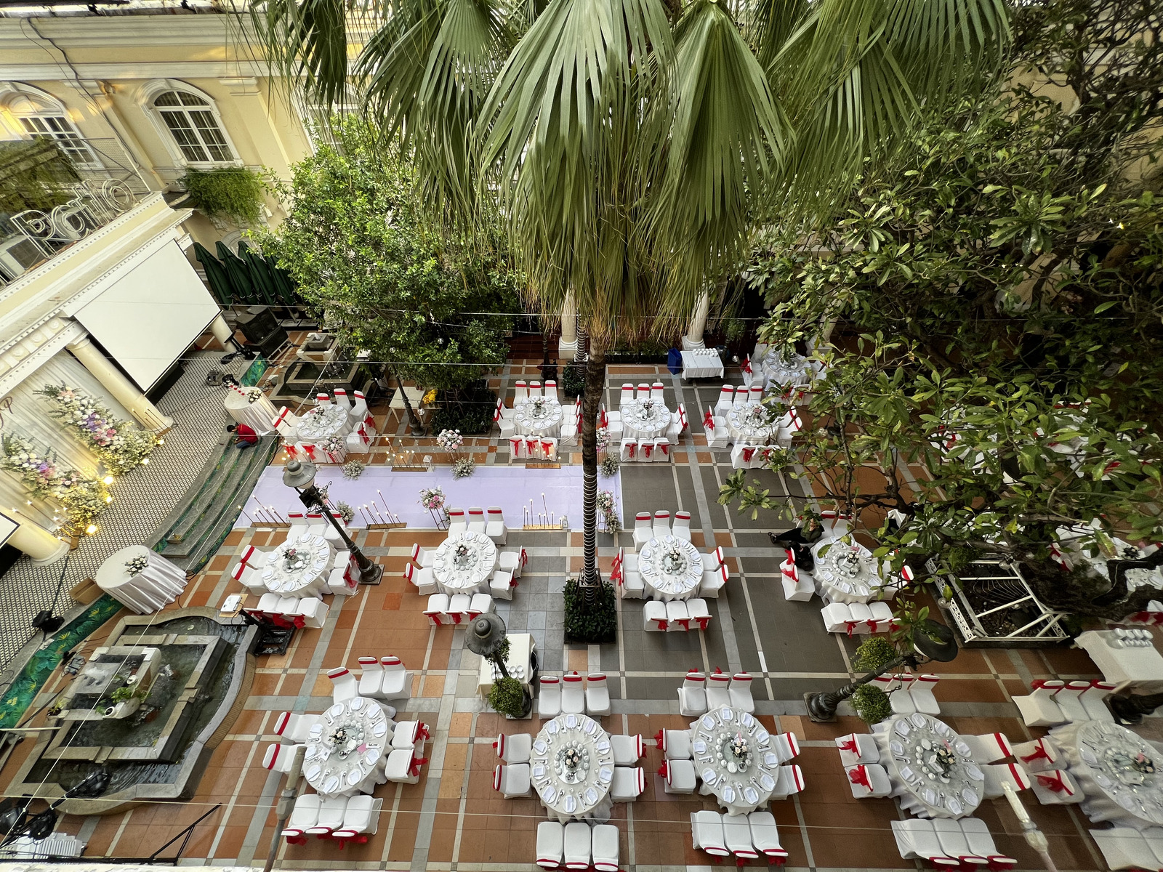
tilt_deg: -47.3
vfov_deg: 89.9
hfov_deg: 106.2
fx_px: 437
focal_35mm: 13
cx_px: 582
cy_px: 436
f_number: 1.8
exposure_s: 1/100
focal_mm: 1.57
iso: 64
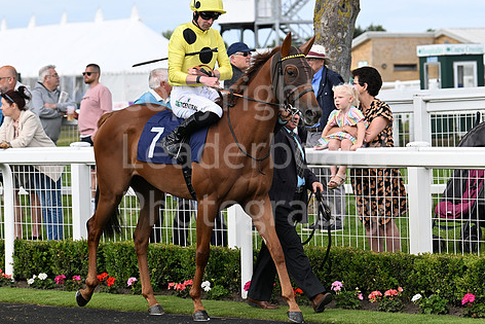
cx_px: 256
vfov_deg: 8.3
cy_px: 161
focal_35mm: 166
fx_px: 2237
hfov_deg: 12.4
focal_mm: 135
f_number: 5.6
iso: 500
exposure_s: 1/1250
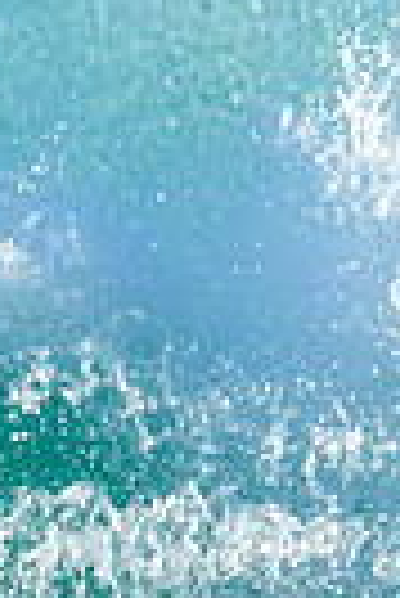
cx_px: -463
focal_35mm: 4777
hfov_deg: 0.3
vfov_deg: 0.4
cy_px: 94
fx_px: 79404
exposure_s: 1/2000
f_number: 6.3
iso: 360
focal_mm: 800
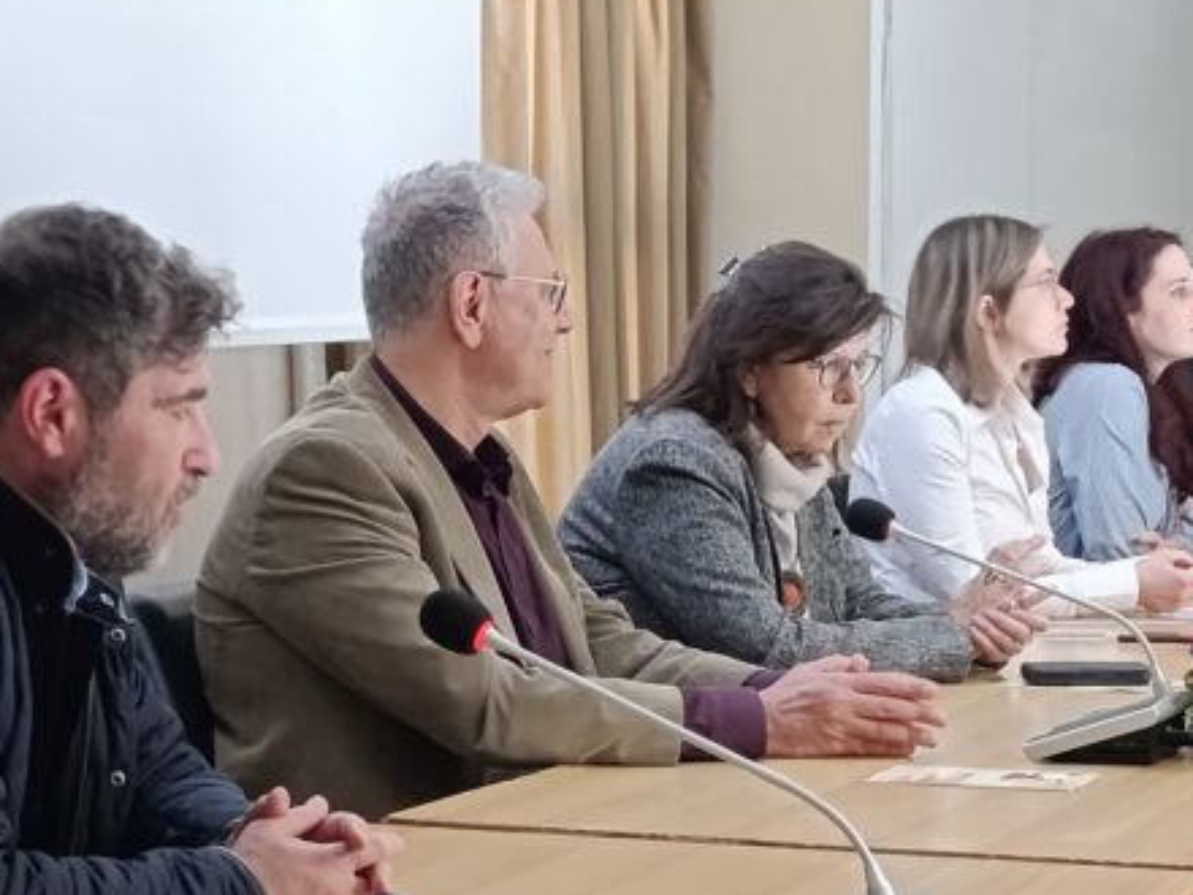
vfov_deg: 12.6
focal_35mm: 117
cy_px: 749
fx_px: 4032
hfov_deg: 16.8
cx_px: 393
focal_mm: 6.14
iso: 1000
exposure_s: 1/99.9
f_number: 1.6
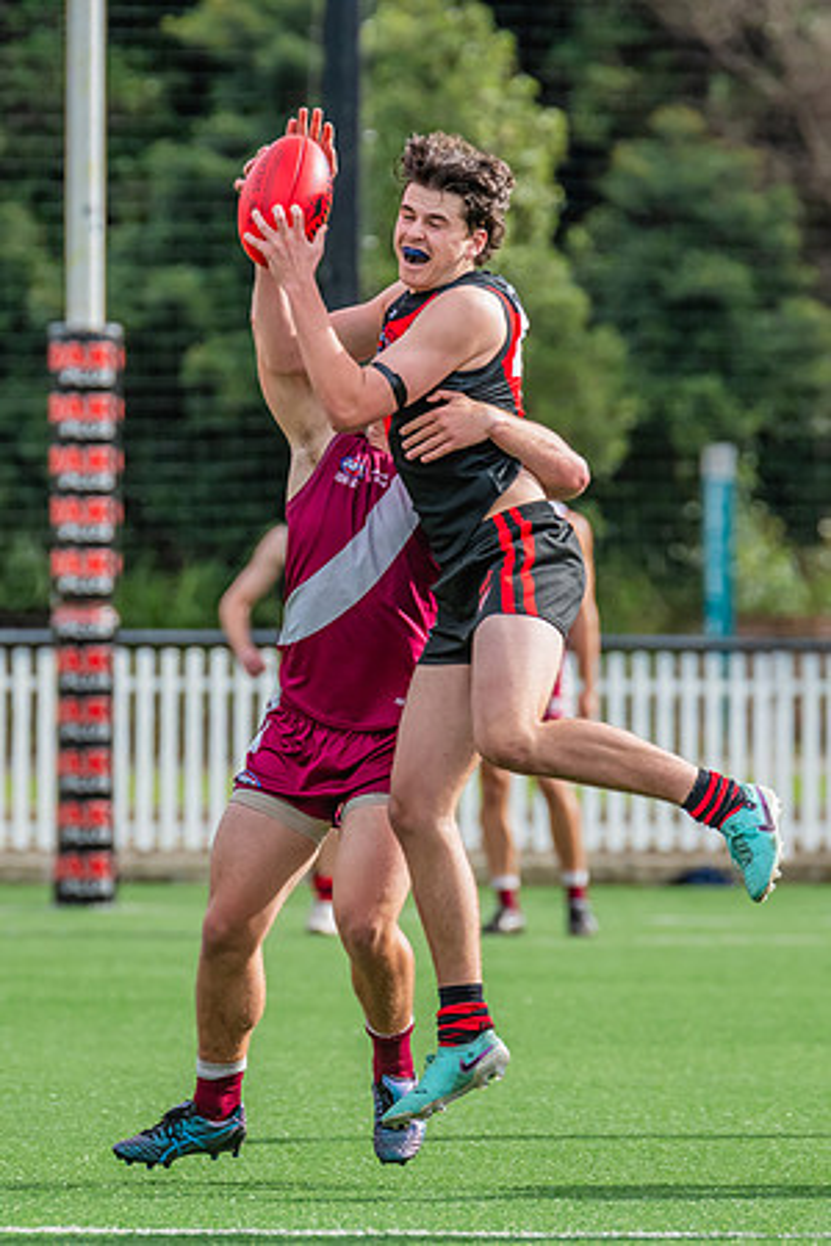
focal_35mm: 619
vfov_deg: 3.3
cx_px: 326
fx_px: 21428
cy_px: 557
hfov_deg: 2.2
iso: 800
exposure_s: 1/1250
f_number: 7.1
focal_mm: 360
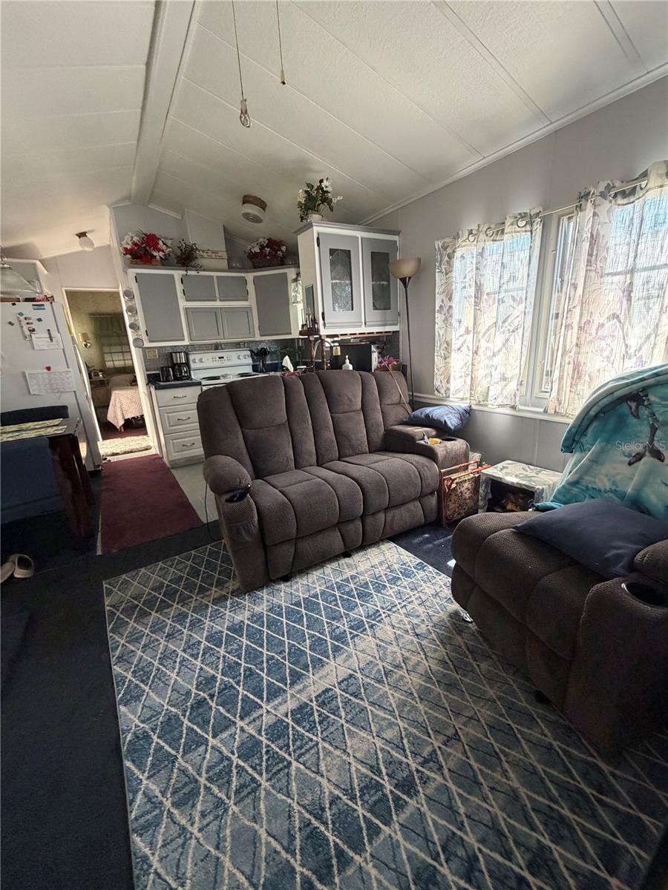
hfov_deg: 85.7
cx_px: 334
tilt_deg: -16.7
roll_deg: +3.3
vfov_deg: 102.1
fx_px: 360
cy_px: 445
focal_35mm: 14
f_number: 2.2
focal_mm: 2.22
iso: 320
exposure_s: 1/70
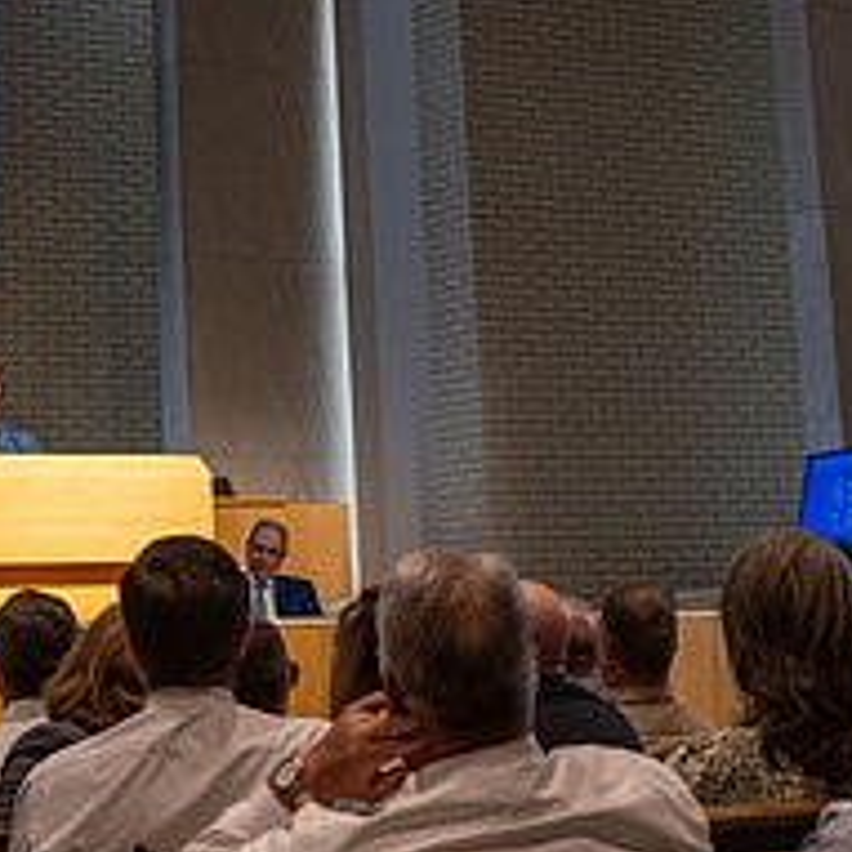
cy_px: 19
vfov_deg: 16.6
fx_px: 2868
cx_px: 314
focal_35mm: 103
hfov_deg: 16.9
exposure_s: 1/200
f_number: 4
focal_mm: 38
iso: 1250
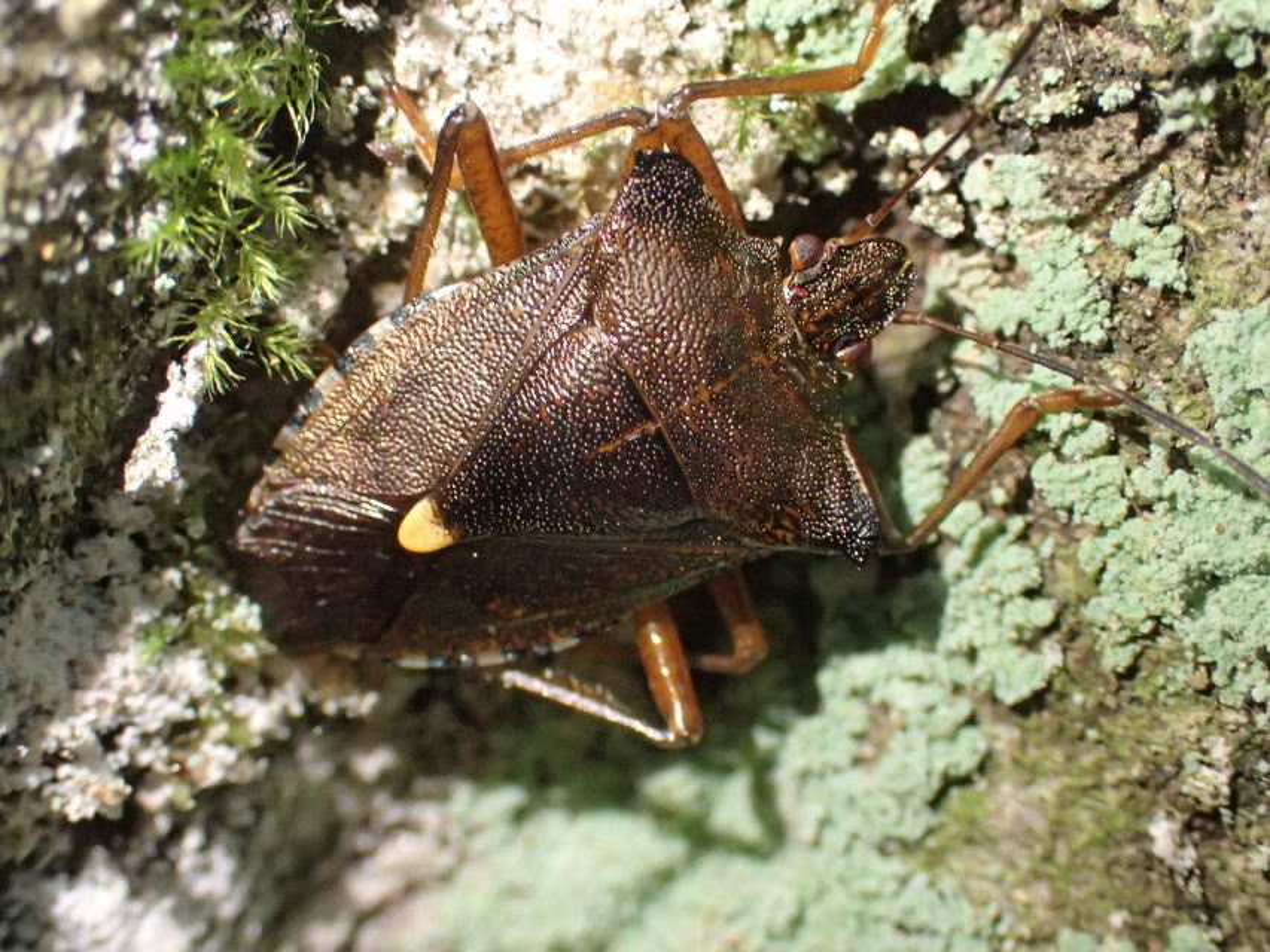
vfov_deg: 25.7
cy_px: 476
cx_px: 635
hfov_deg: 33.8
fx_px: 2092
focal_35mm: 57
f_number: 5
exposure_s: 1/60
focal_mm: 10.29
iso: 800
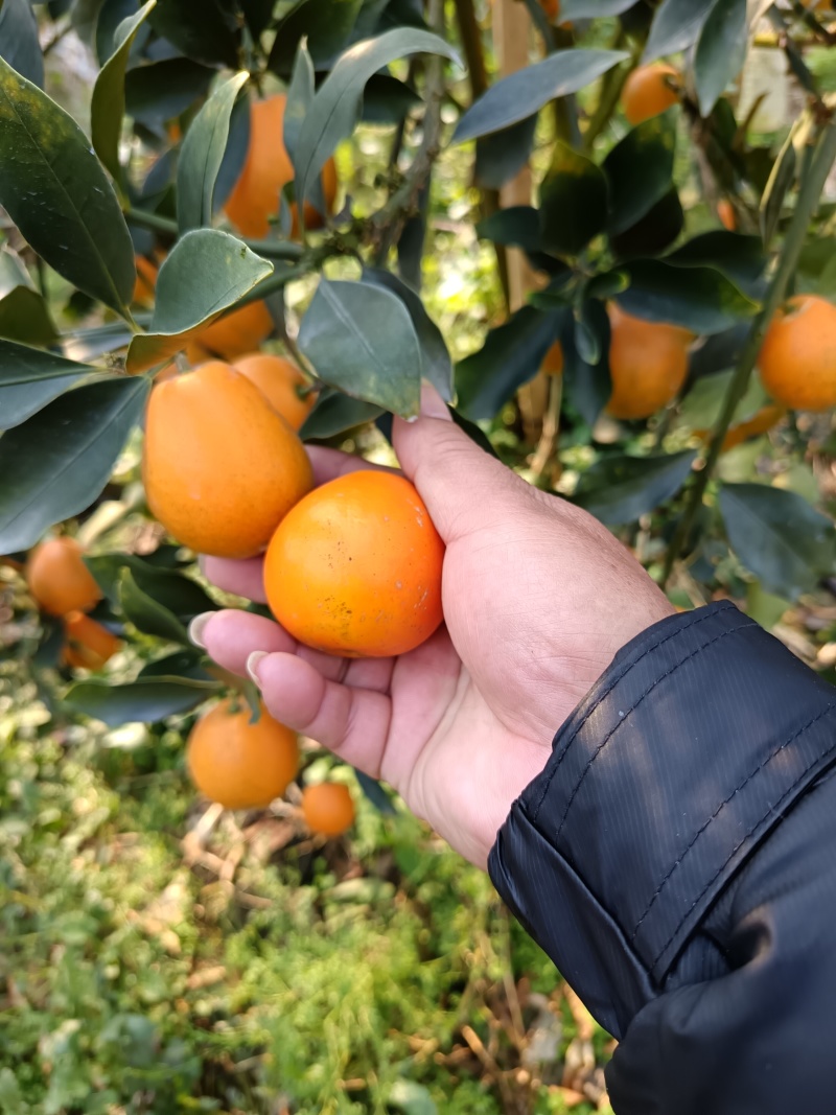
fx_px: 773
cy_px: 558
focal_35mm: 24
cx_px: 418
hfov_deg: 56.8
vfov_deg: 71.6
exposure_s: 1/100
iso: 221
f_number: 1.75
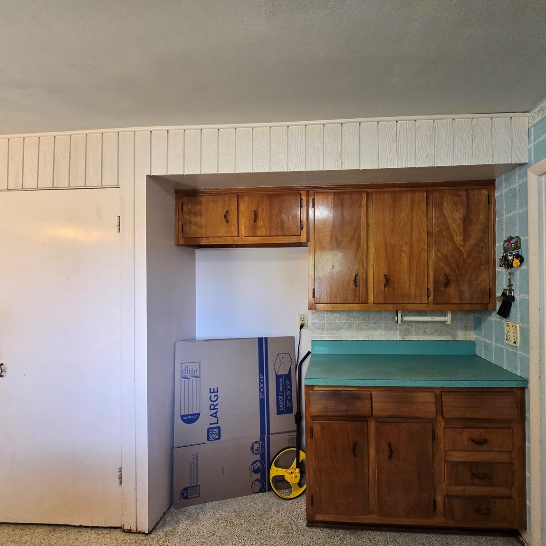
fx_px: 286
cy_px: 277
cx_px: 311
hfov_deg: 86.9
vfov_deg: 87.4
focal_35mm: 16
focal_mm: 2.2
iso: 200
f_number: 2.2
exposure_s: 1/60
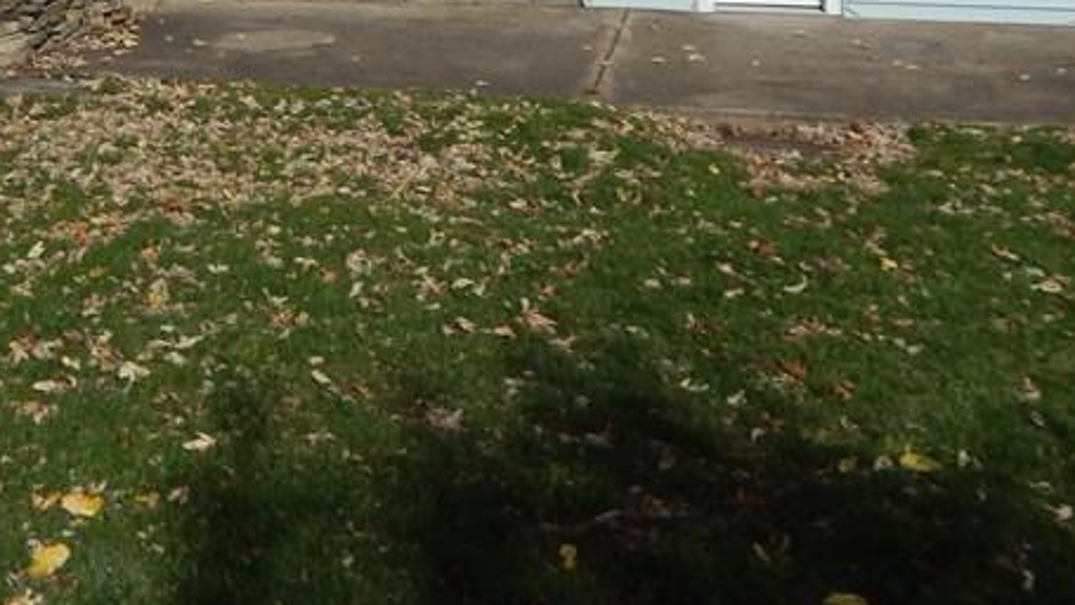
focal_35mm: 54
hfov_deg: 37.3
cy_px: -234
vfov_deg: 19.9
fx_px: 1539
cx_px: 236
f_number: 6
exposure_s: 1/1000
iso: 125
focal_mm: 4
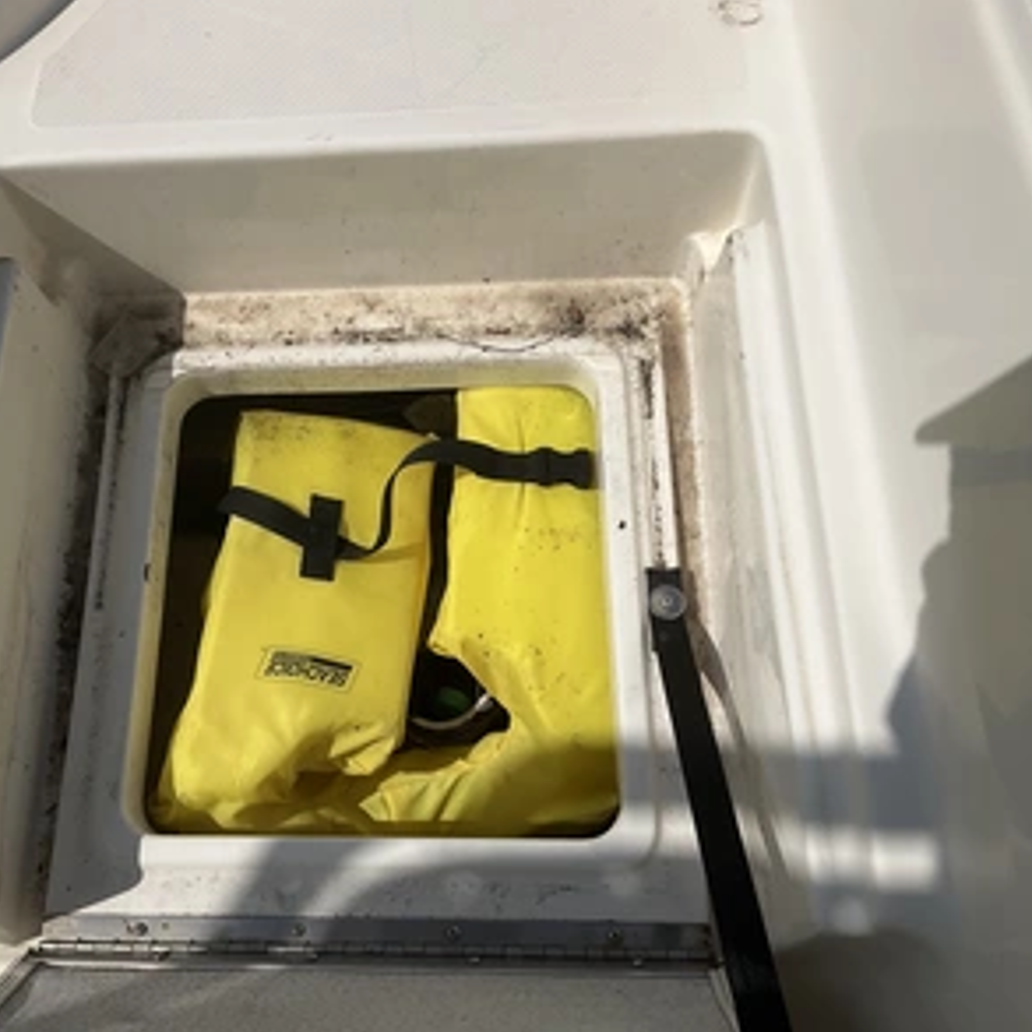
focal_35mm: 35
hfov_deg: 46.7
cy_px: 521
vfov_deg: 47.2
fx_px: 1181
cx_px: 370
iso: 25
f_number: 1.8
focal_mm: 3
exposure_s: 1/10204
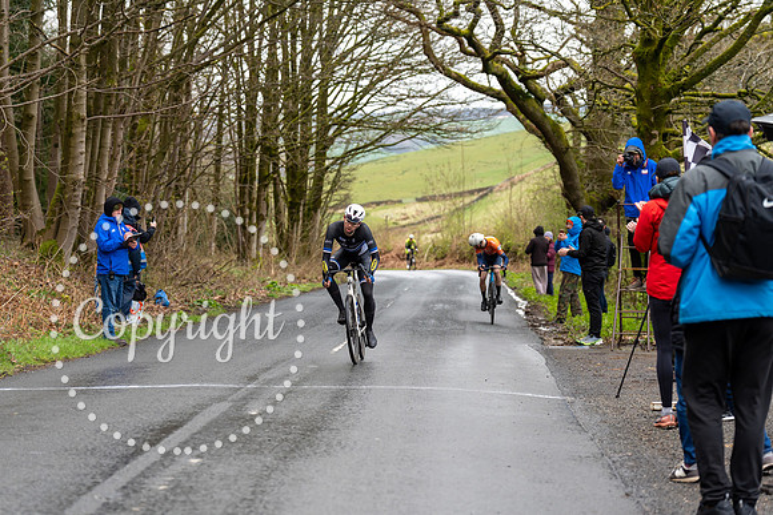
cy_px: 258
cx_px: 386
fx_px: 2040
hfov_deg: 21.5
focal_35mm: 95
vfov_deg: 14.4
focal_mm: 95
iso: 500
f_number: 3.5
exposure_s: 1/1000
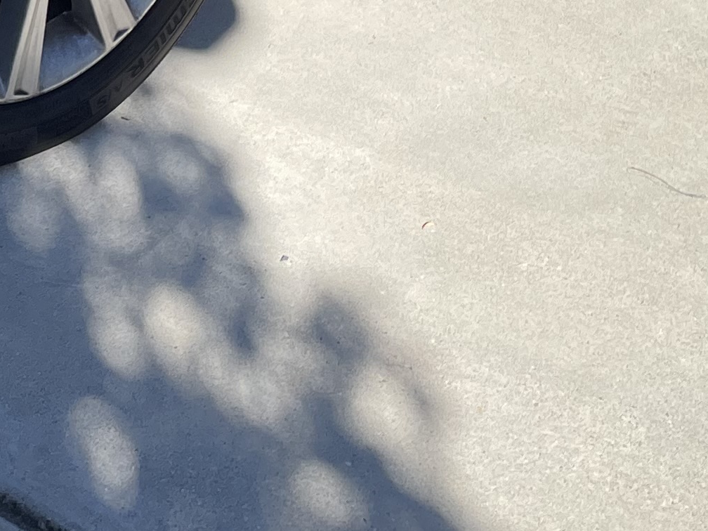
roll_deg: +3.7
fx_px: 2127
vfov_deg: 13.0
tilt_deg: -23.5
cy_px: -388
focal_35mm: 104
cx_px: -159
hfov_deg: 17.9
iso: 32
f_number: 1.6
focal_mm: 4.2
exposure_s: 1/1490
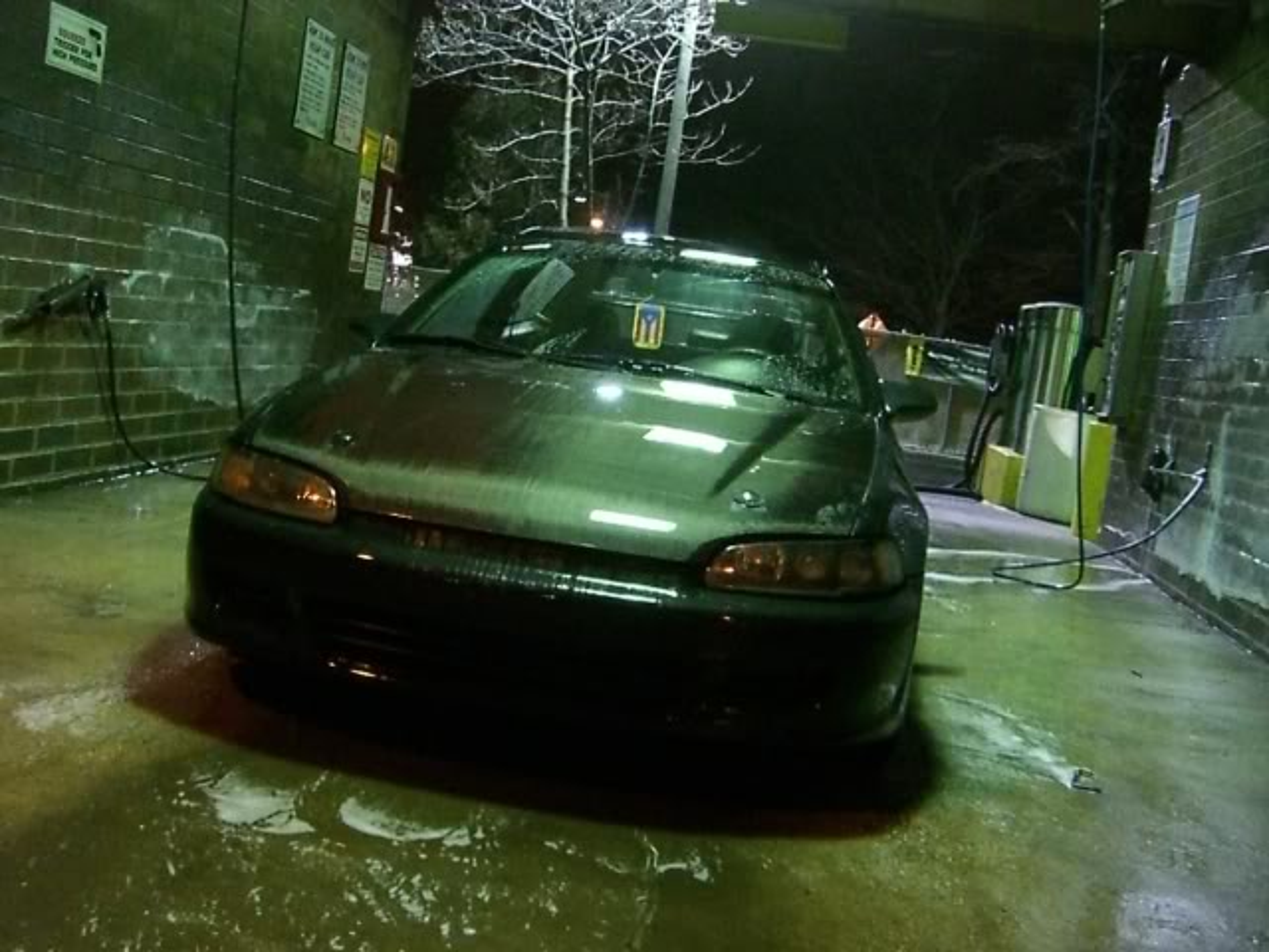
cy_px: 476
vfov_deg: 37.7
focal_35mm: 38
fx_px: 1393
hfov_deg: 49.0
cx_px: 634
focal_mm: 6.2
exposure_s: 1/15
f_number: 2.7
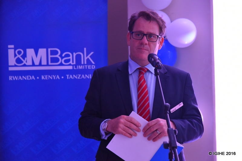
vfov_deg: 13.1
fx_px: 706
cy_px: 80
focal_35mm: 105
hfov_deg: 19.4
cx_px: 121
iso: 5000
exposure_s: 1/100
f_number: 5
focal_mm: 105
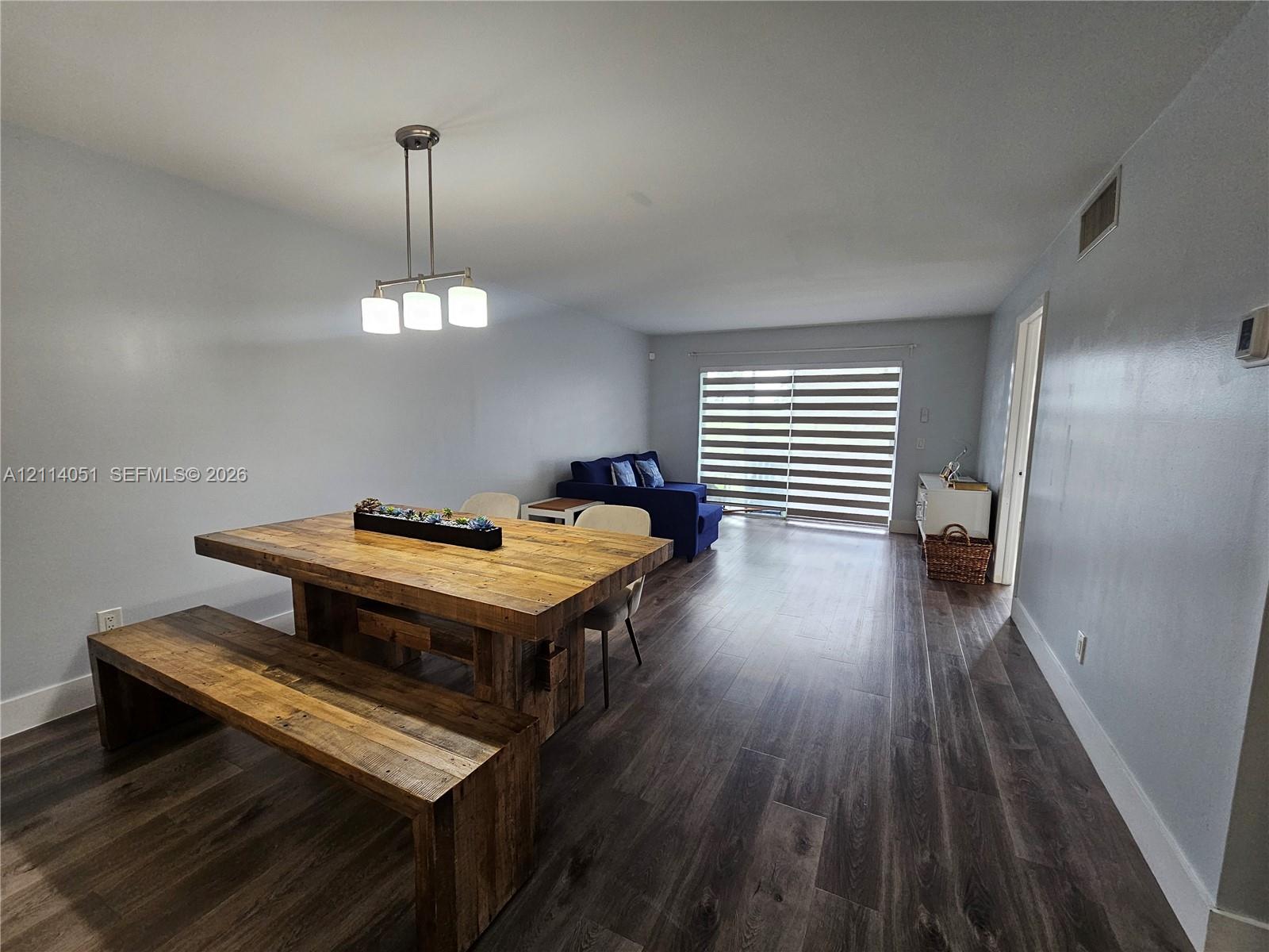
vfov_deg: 89.9
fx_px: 477
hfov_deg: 106.2
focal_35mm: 13
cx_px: 634
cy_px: 476
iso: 200
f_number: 2.2
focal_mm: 2.2
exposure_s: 1/60
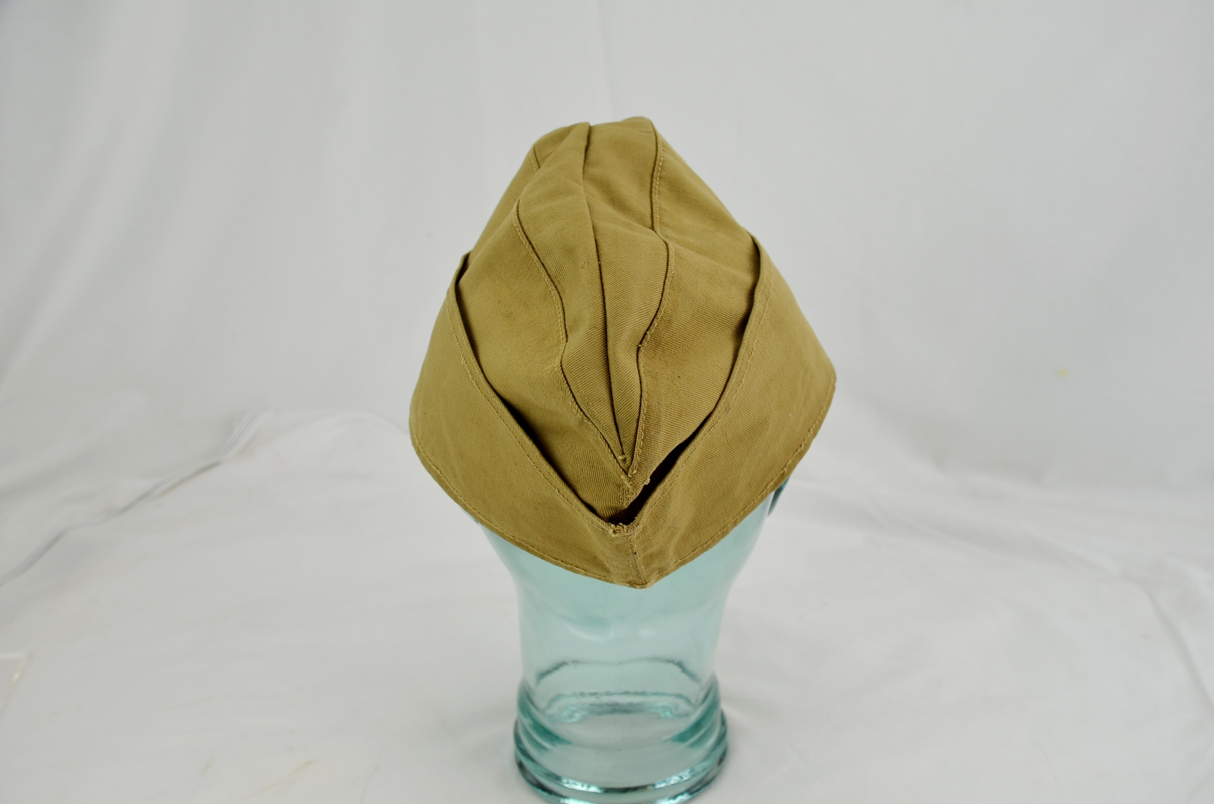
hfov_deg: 53.2
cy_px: 402
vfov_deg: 36.7
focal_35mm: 36
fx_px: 1211
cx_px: 607
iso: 200
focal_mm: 24
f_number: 5.6
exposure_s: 1/125
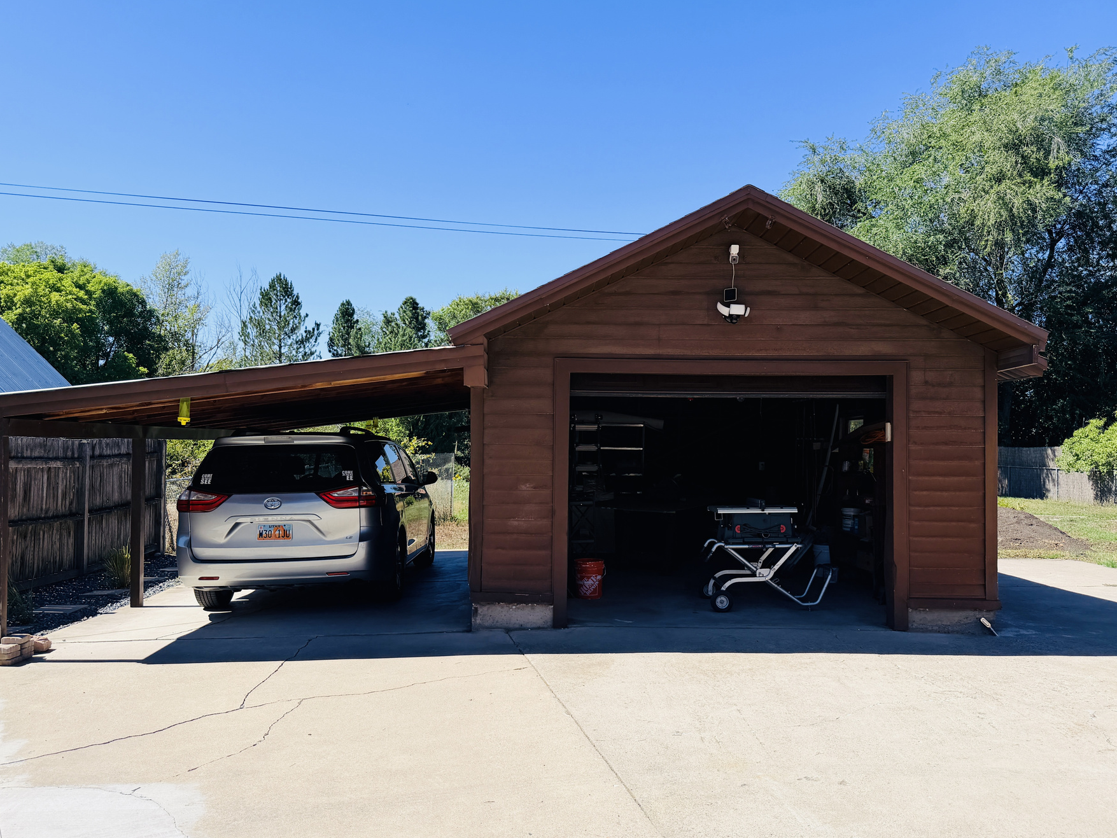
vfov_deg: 49.7
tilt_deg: -0.4
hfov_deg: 63.4
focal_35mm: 28
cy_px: 449
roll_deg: +0.0
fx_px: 904
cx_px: 591
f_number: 1.78
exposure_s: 1/4405
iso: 80
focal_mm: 6.76
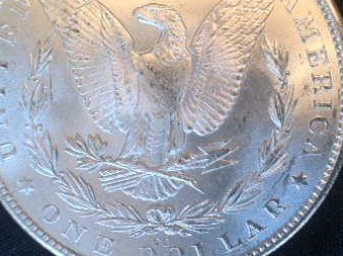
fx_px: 653
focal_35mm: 66
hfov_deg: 29.4
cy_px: 86
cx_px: 203
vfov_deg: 22.1
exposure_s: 1/15
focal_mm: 3.85
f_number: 2.8
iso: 125
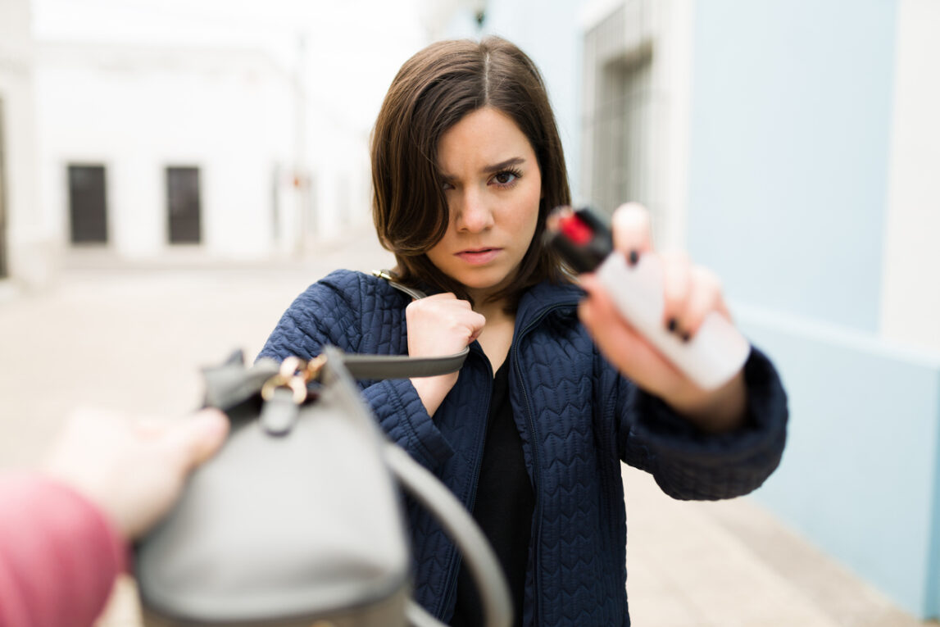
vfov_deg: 37.9
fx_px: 914
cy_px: 314
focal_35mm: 35
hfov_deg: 54.4
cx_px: 470
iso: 100
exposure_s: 1/160
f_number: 1.8
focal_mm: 35
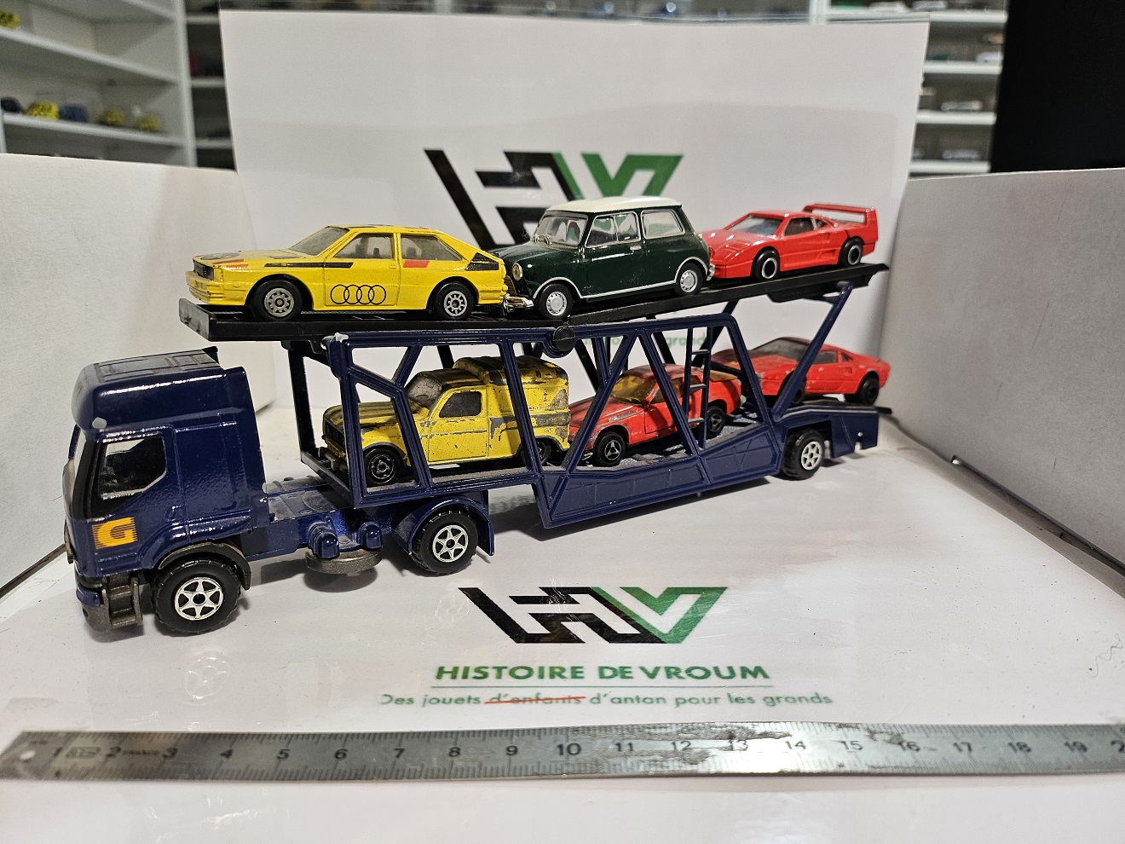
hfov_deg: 71.6
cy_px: 422
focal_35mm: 24
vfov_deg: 56.8
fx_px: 780
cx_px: 562
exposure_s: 1/100
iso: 200
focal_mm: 5
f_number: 1.8
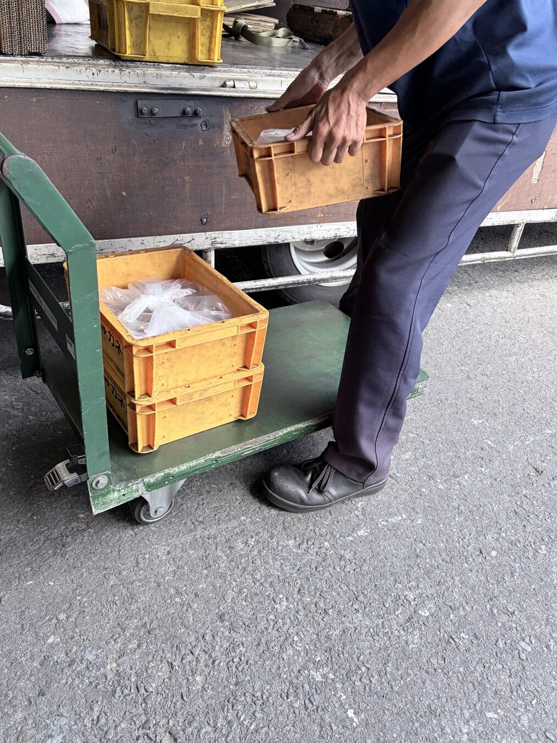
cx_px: 275
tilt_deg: -33.1
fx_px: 579
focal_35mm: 27
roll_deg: -7.0
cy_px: 365
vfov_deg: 65.3
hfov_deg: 51.4
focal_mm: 5.96
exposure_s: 1/122
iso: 40
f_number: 1.6
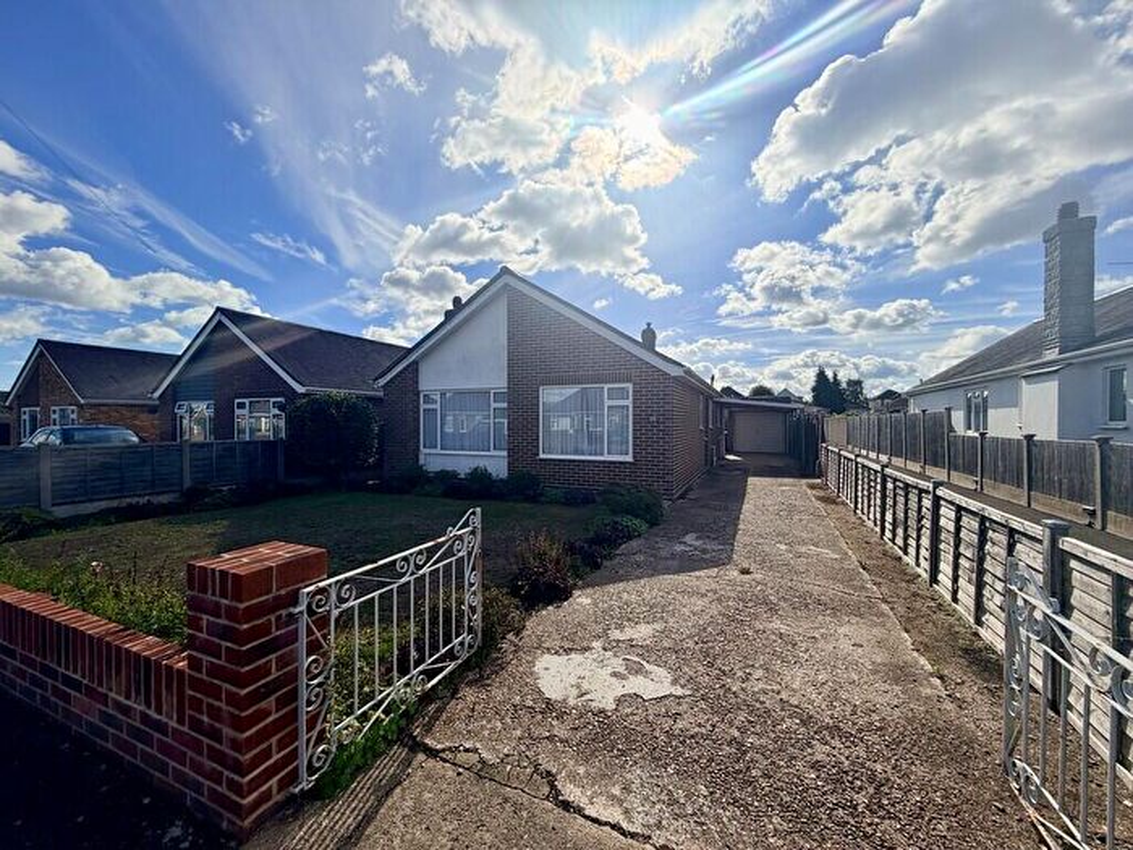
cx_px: 566
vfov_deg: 85.7
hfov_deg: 102.1
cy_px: 425
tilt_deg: -0.9
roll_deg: +1.1
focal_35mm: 14
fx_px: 458
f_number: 2.2
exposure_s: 1/1745
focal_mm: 2.22
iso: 20
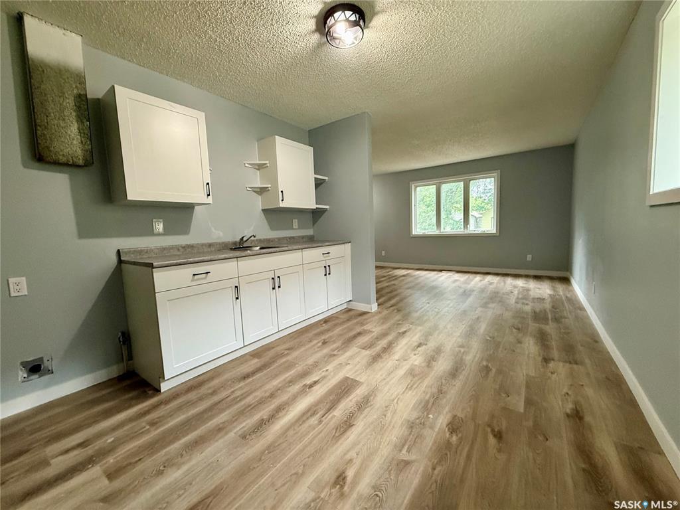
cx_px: 340
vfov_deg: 85.7
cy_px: 255
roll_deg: +1.2
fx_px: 275
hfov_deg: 102.1
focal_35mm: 14
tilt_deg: -4.0
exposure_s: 1/85
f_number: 2.2
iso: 400
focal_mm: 2.22
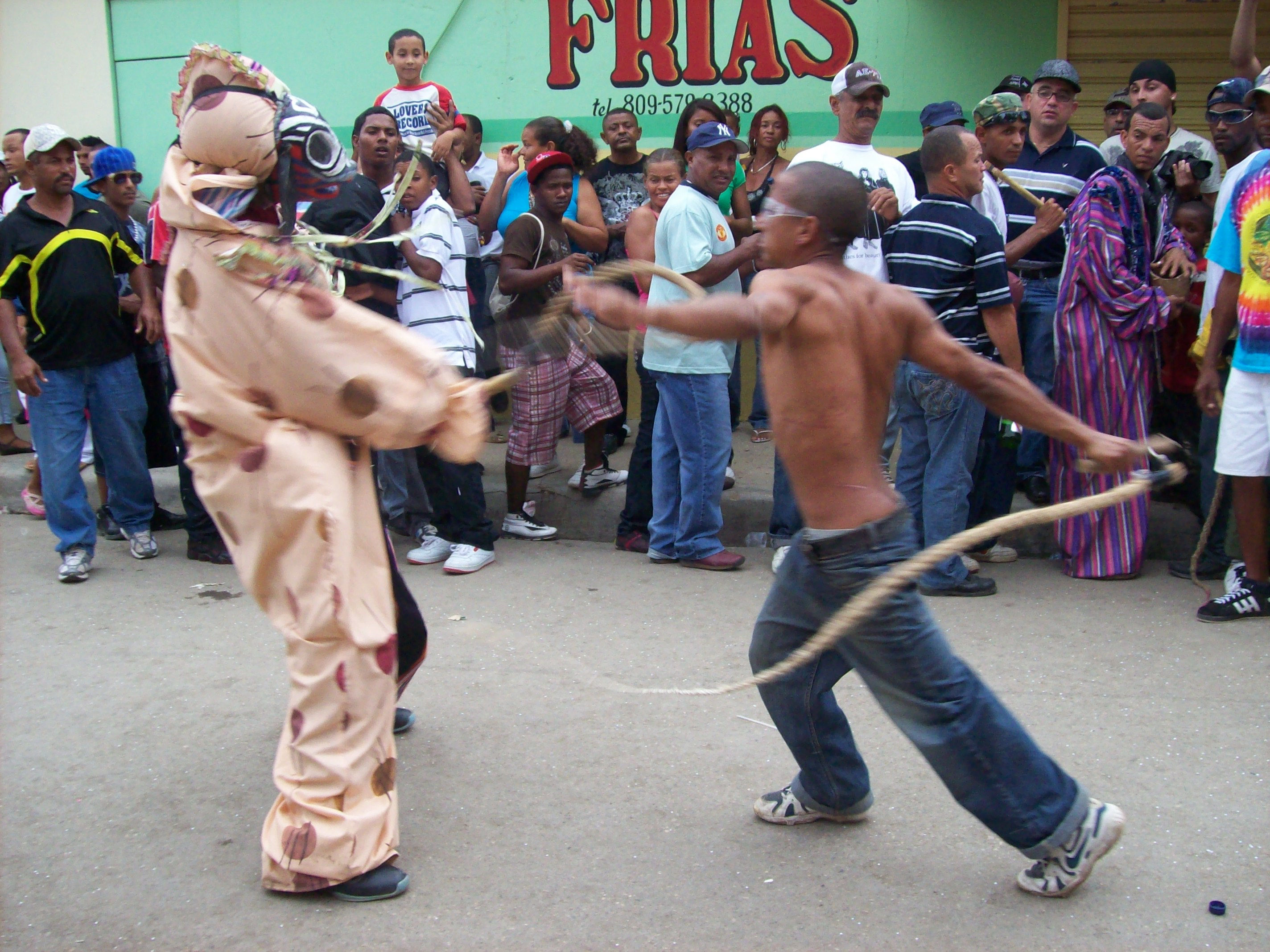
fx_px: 1320
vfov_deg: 39.6
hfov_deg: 51.4
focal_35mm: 36
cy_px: 476
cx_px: 635
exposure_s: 1/64
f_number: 2.7
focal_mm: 6
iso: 176
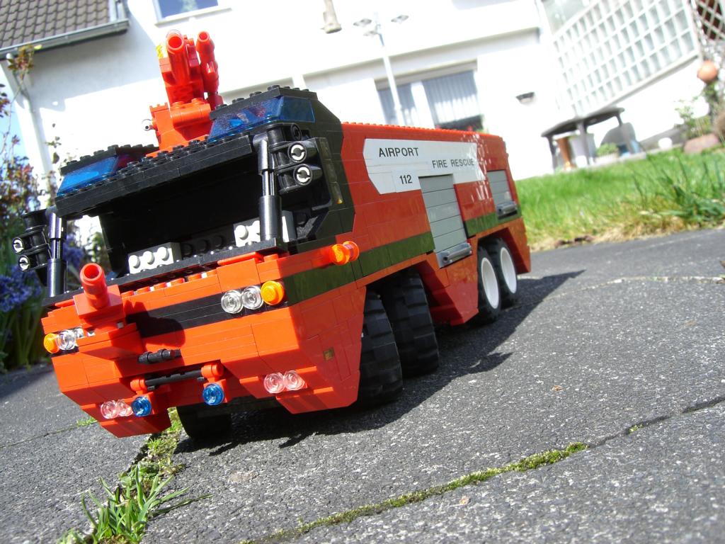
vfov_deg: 37.7
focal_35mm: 38
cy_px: 272
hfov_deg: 49.0
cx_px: 362
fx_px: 796
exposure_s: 1/200
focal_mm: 6.2
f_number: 4.3
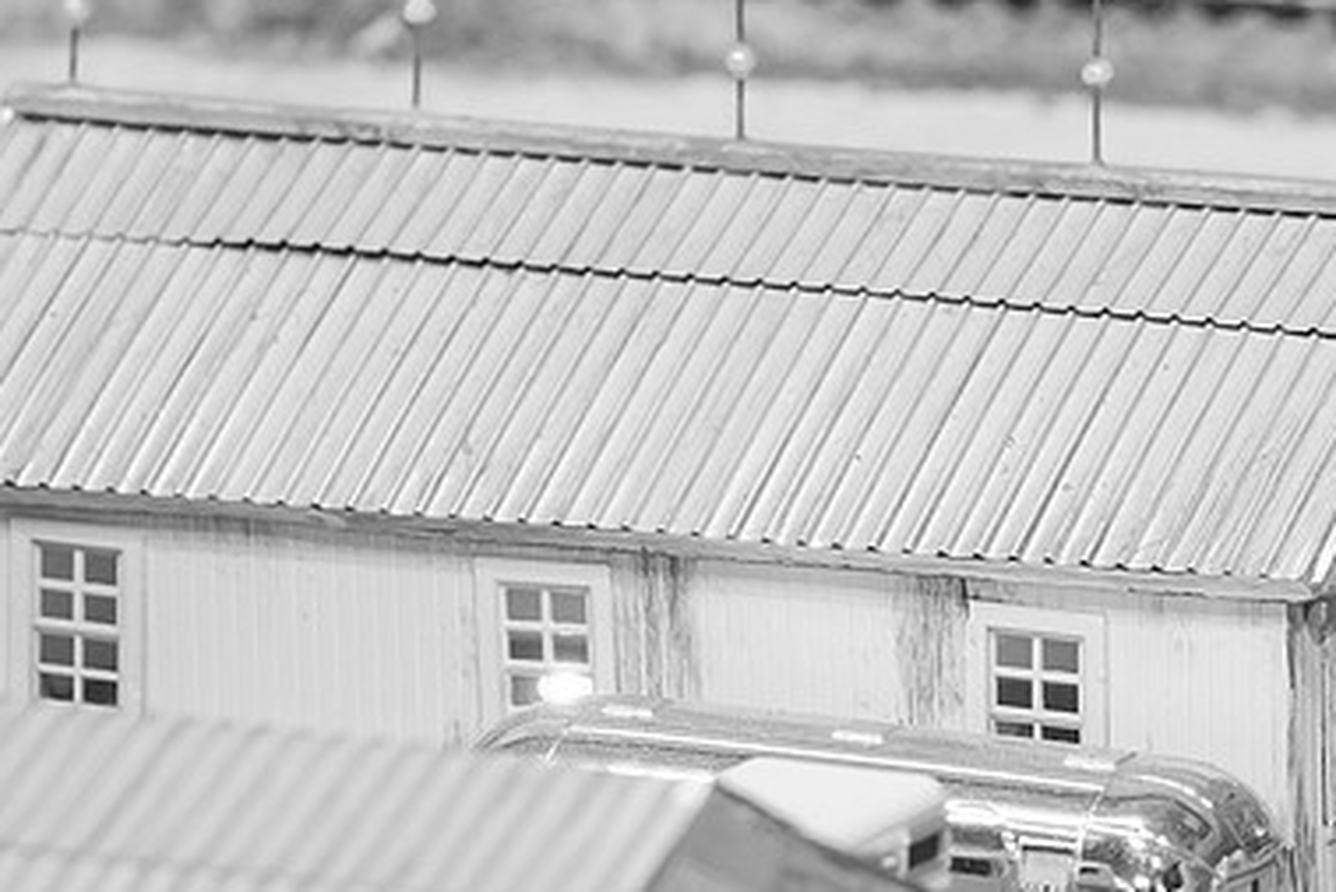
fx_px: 15777
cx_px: 1198
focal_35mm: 425
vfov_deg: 3.2
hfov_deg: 4.8
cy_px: 658
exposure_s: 1/80
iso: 3200
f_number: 7.1
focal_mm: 120
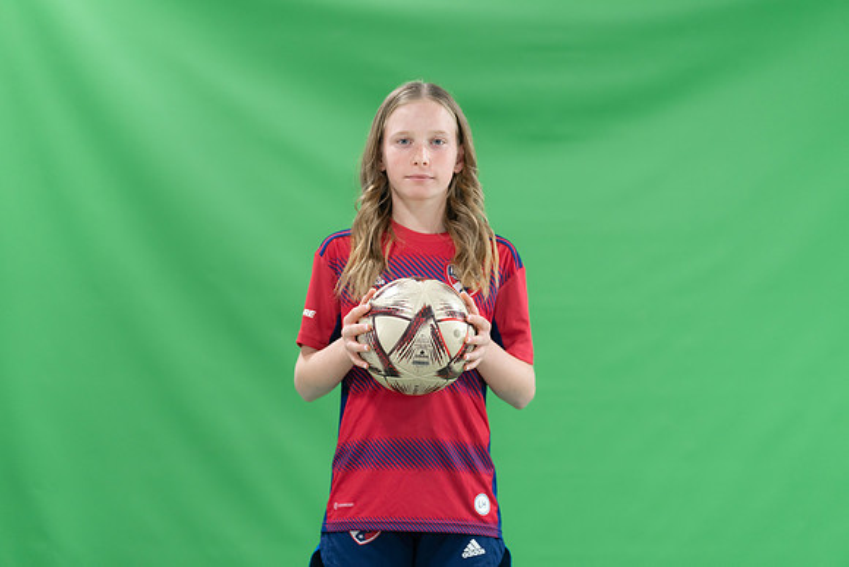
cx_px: 424
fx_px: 3232
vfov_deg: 10.0
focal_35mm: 137
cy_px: 284
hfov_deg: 15.0
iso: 1000
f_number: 2.8
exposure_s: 1/250
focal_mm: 137
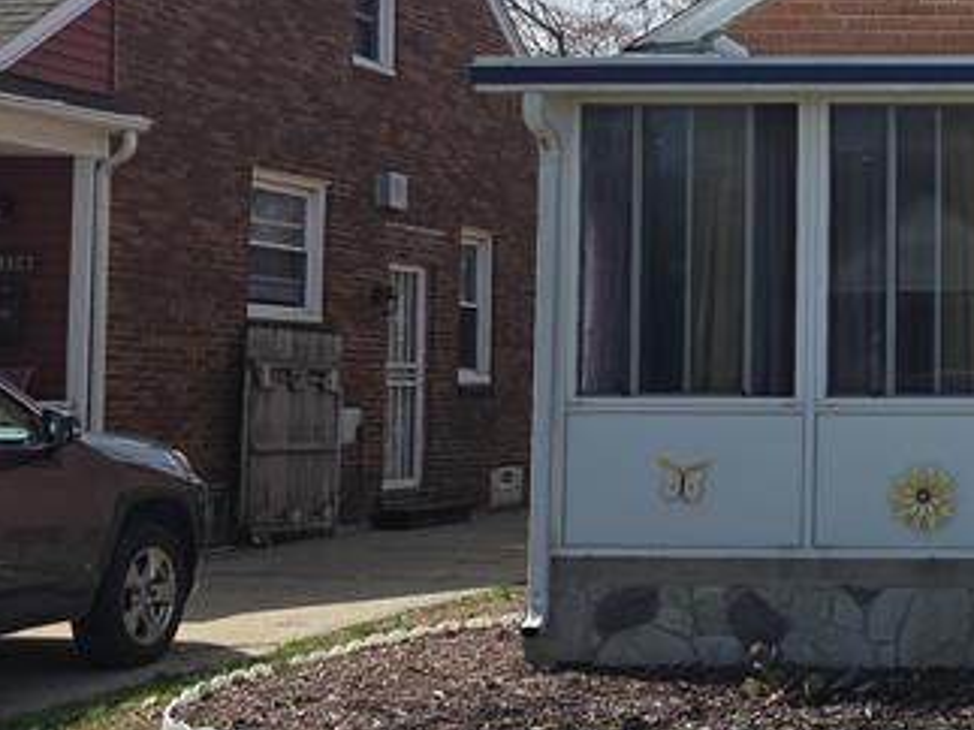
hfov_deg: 24.0
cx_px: 1200
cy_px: 323
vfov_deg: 20.1
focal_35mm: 73
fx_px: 2053
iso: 12
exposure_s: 1/829
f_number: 1.7
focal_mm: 6.25
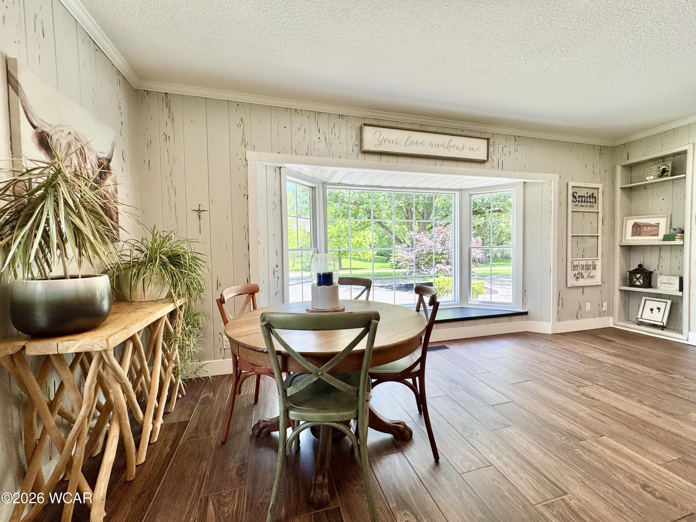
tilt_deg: -2.7
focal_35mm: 14
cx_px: 348
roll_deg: +0.5
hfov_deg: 102.1
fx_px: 281
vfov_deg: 85.7
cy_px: 261
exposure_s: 1/130
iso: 40
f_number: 2.2
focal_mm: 2.22
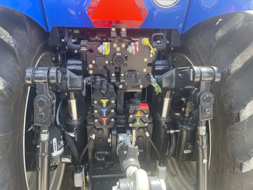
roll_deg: -2.7
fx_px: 190
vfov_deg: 53.1
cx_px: 126
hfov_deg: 67.3
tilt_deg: -21.0
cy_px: 95
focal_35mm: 26
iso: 32
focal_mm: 4.2
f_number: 1.6
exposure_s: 1/227
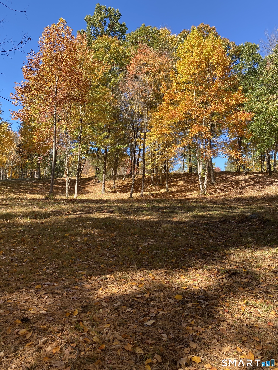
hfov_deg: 53.1
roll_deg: -1.6
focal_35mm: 26
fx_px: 278
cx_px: 139
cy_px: 185
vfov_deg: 67.3
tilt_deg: +7.0
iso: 32
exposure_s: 1/654
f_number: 1.8
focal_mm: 4.25
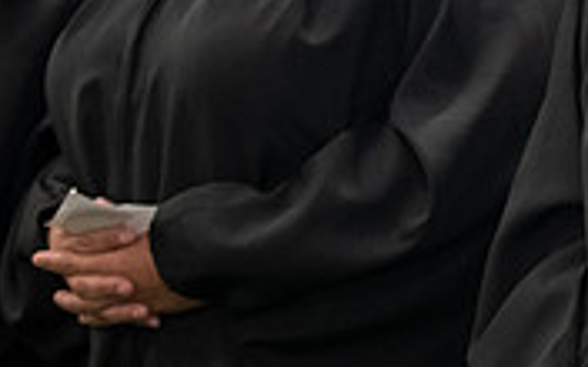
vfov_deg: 3.3
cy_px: -142
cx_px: 758
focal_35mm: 403
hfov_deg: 5.2
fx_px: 6458
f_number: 3.2
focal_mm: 120
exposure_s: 1/200
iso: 3200
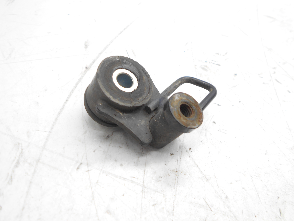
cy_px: 110
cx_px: 147
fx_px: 255
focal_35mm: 30
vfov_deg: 46.8
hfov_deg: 60.0
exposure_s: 1/30
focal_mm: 5.1
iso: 100
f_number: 3.4
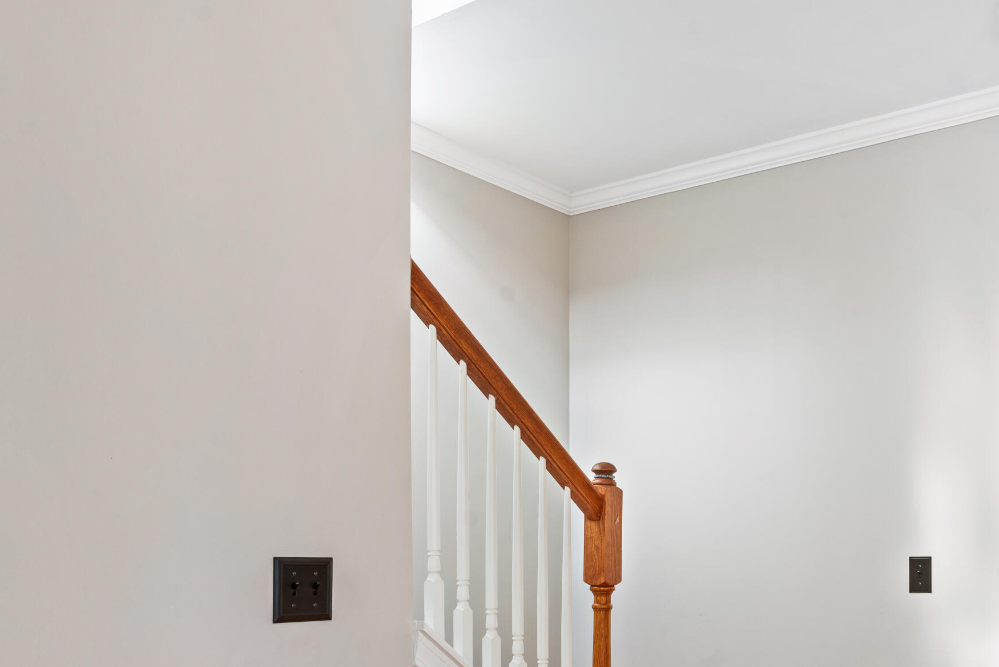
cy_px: 527
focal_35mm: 36
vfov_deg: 35.8
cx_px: 712
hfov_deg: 51.5
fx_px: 999
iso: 200
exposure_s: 1/5
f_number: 9
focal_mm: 21
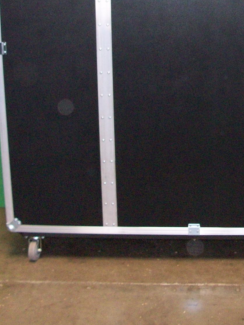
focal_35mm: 62
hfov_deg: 23.3
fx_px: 583
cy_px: 39
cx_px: 191
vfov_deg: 30.0
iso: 200
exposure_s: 1/60
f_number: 2.8
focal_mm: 5.7
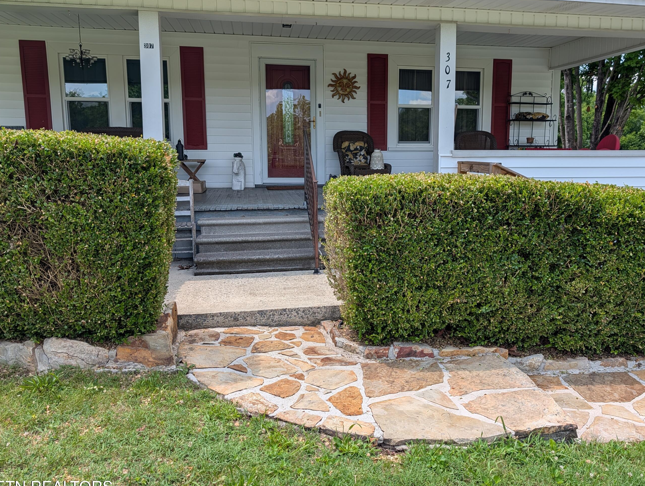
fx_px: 522
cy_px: 229
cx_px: 370
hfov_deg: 63.1
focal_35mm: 28
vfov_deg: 49.8
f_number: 1.68
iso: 21
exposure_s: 1/641
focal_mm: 6.9
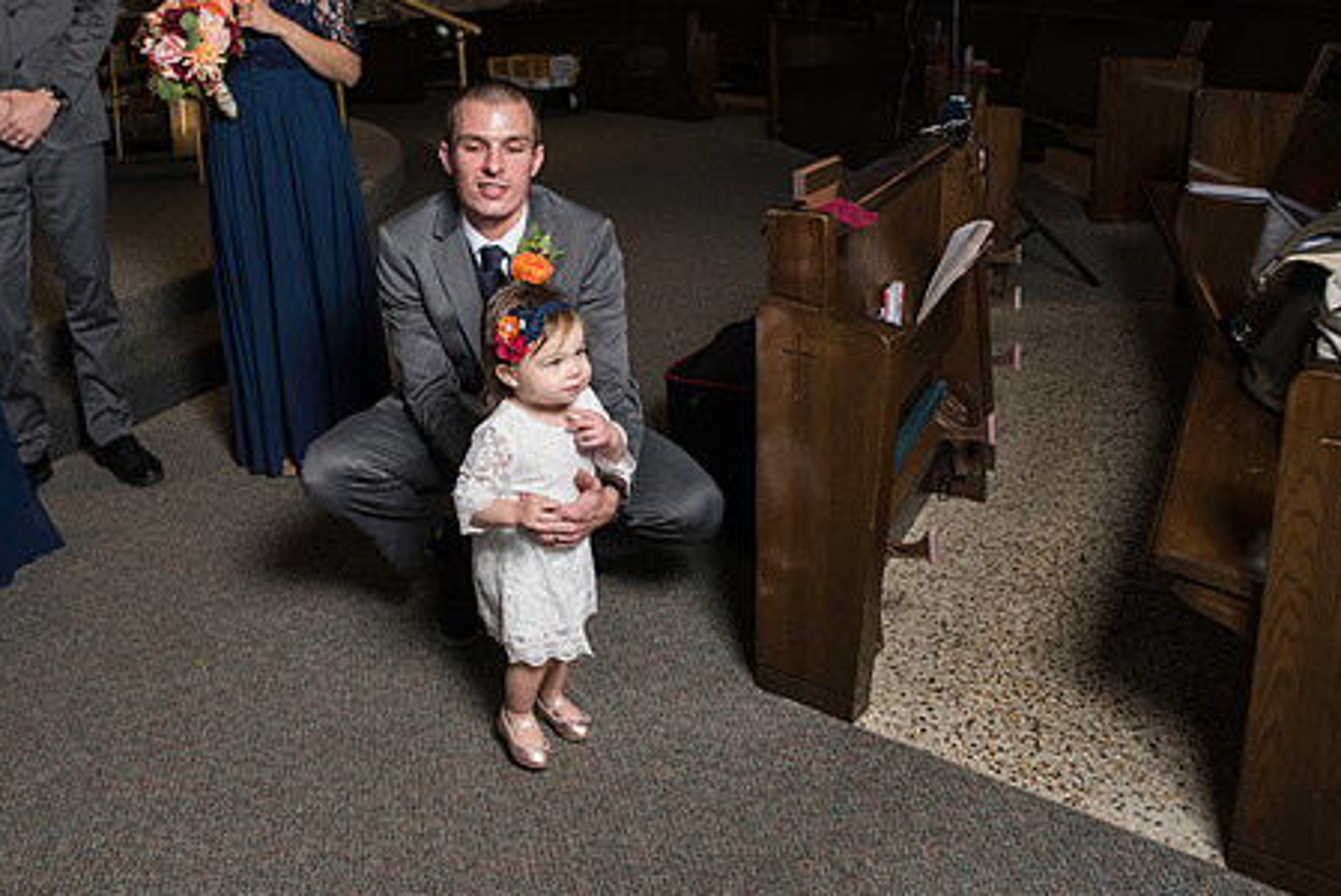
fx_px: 1155
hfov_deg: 59.5
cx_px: 502
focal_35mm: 31
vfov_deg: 42.3
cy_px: 384
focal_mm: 24
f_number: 6.3
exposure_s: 1/160
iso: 1000
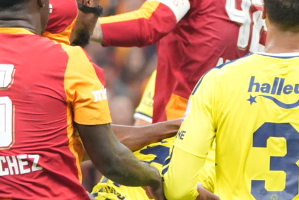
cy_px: -49
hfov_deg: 2.1
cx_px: 116
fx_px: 8139
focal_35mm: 979
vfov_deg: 1.4
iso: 2500
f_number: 3.2
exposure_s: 1/1000
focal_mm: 171
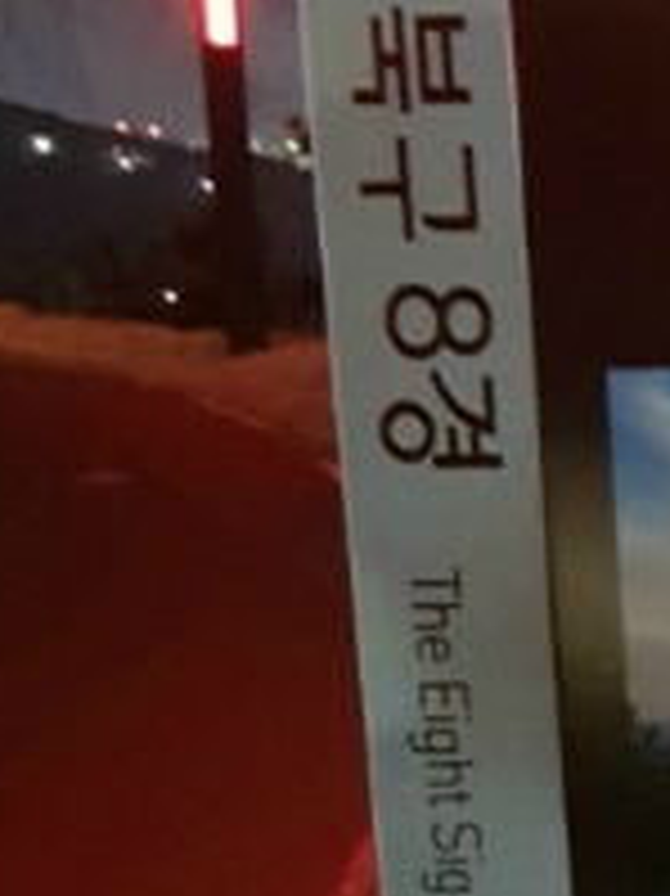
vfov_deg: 20.1
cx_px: 1124
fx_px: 2454
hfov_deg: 14.1
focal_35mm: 95
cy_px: 878
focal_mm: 4.2
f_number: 1.7
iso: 1250
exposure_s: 1/9
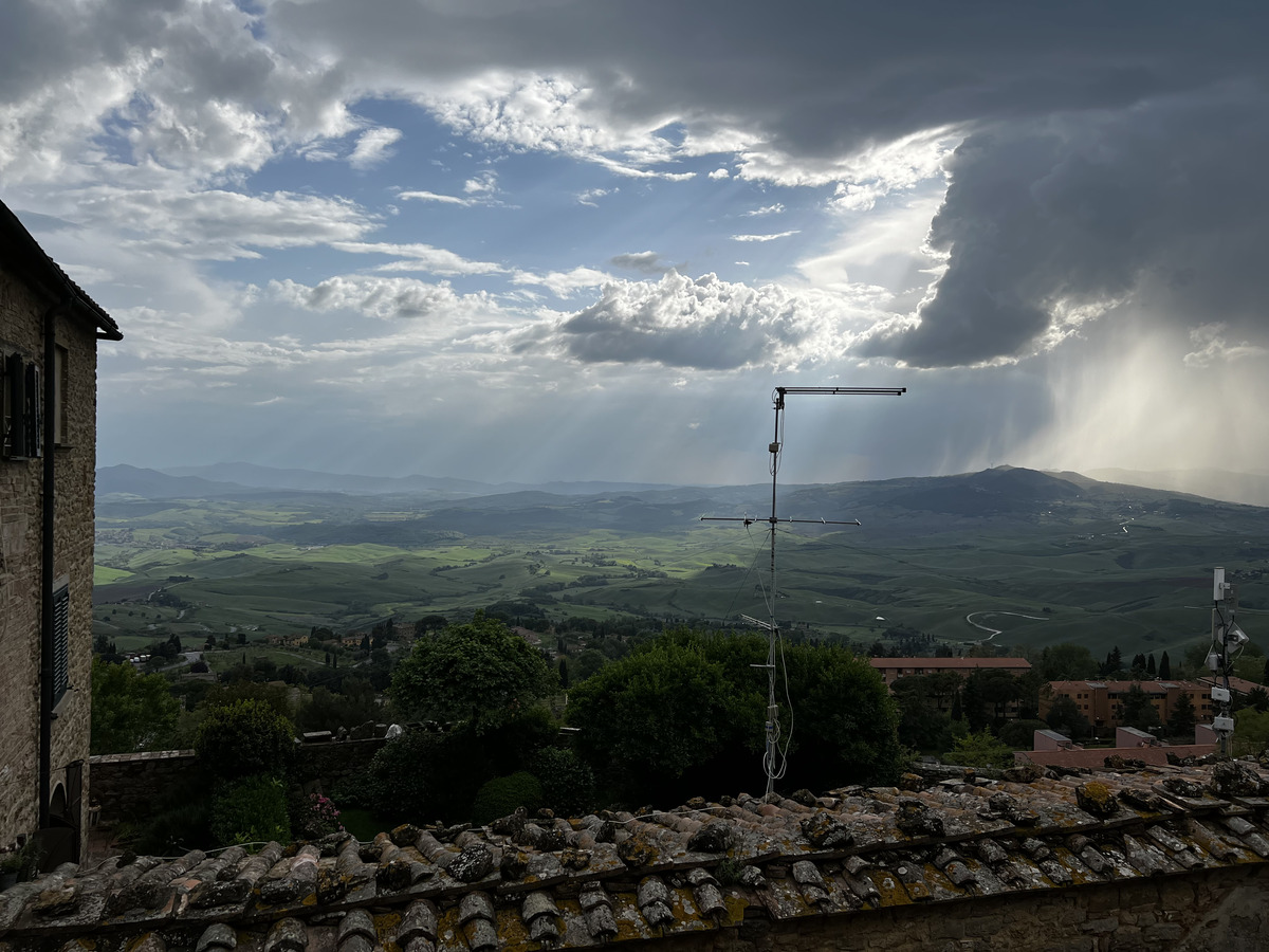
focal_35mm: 26
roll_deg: -0.9
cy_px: 476
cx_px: 634
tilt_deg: -0.5
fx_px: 953
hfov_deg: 67.3
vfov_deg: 53.1
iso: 50
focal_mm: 5.7
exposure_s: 1/9434
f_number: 1.5
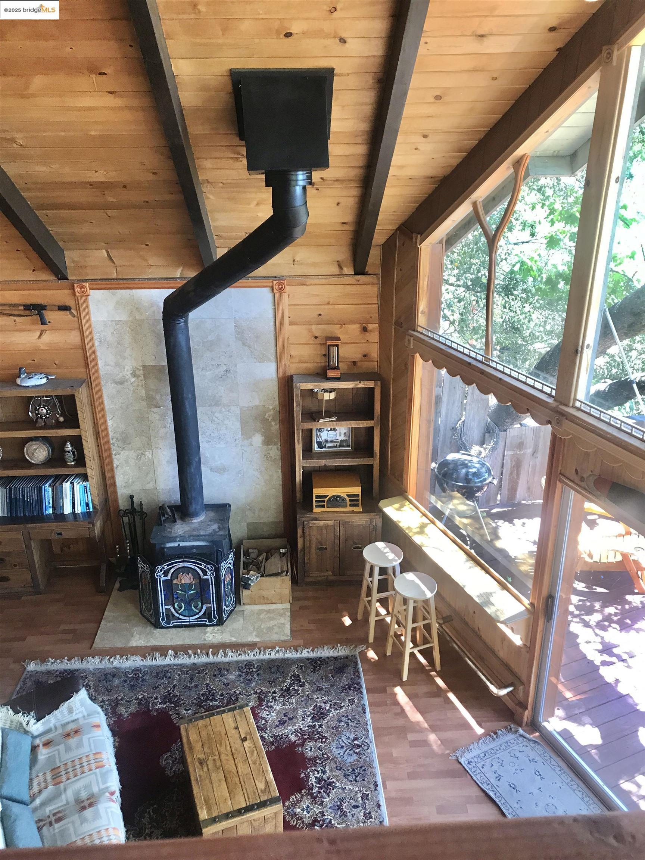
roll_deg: +1.8
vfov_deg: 63.4
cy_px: 430
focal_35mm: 28
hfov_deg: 49.7
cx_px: 322
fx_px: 696
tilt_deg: -25.7
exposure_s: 1/30
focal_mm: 3.99
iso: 25
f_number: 1.8
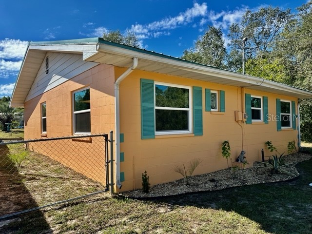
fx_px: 216
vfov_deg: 56.8
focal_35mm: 24
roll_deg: +0.8
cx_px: 156
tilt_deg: +1.9
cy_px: 117
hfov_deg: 71.6
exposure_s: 1/3472
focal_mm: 6.86
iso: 80
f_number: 1.78
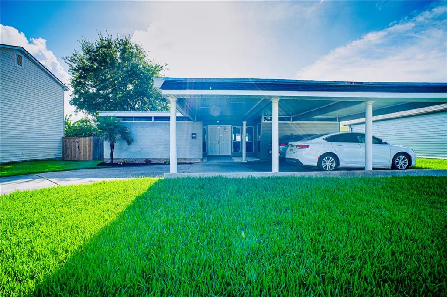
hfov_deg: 95.0
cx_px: 224
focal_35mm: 16
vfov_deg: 72.0
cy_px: 148
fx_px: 205
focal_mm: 11
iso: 100
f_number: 8
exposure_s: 1/250
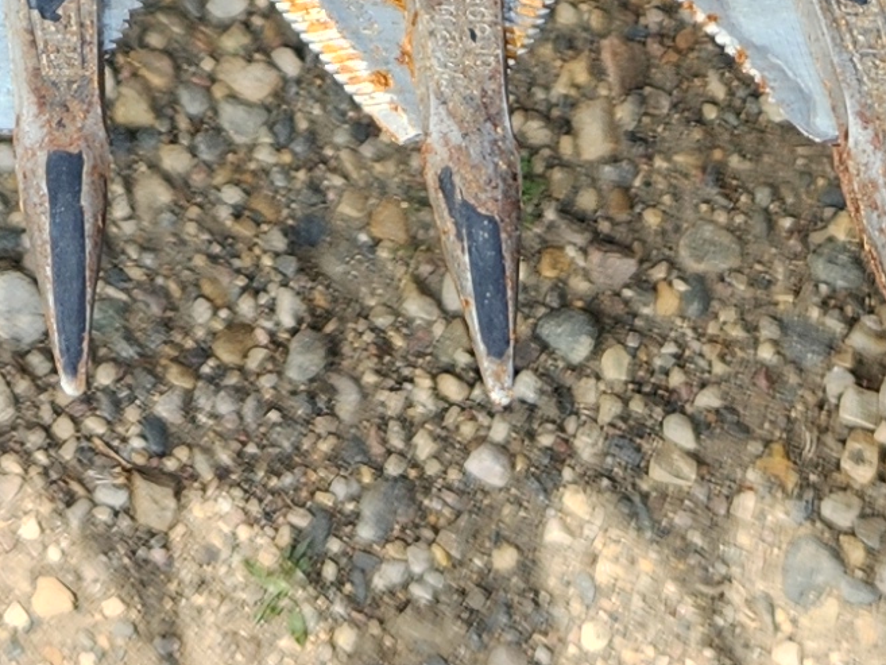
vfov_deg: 9.2
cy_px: -1085
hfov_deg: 13.9
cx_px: -13
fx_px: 3584
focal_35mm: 140
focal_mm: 5.4
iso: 20
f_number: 1.8
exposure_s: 1/320
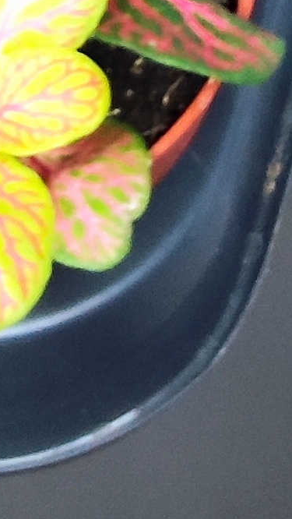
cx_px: -310
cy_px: -944
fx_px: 2118
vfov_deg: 10.6
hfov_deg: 7.5
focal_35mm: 154
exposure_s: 1/50
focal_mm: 7.01
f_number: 1.69
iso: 1801
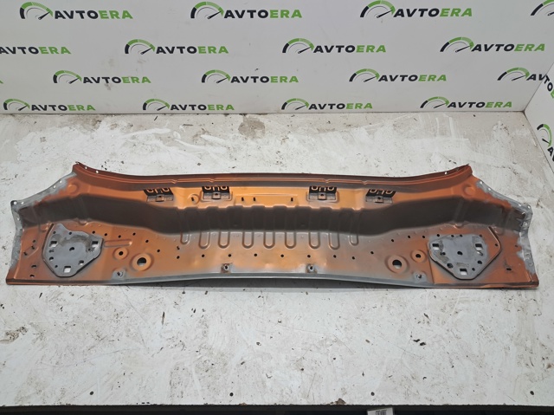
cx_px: 277
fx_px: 432
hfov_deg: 65.4
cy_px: 208
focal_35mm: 27
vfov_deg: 51.3
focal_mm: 4
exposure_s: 1/60
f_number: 1.8
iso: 64
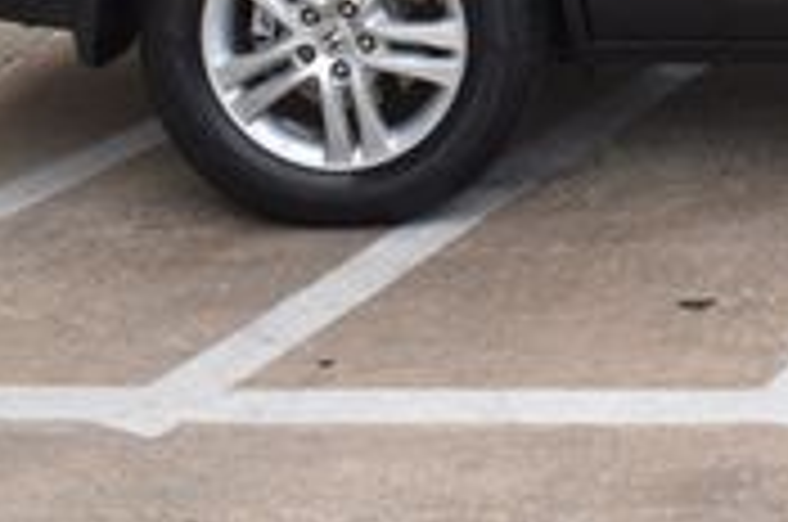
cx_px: 991
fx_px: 2163
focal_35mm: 99
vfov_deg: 12.6
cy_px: -414
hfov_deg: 19.3
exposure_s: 1/250
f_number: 6.3
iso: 200
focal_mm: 18
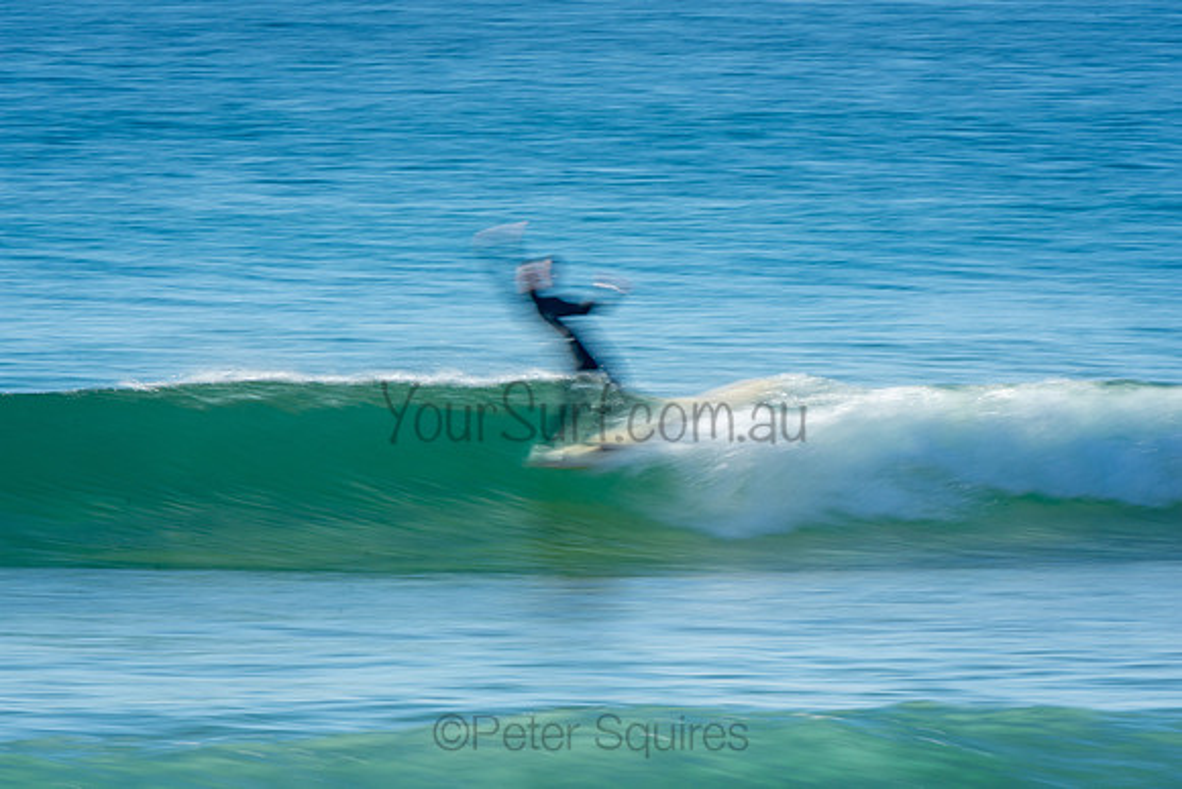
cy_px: 394
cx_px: 591
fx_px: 17733
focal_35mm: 540
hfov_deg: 3.8
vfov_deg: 2.5
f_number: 22
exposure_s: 1/30
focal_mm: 360
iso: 100
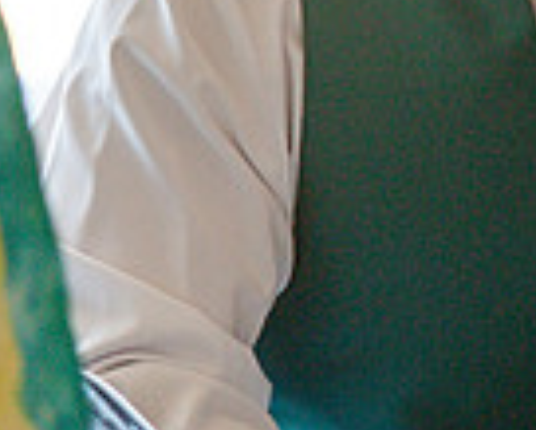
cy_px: 166
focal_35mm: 420
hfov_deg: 4.6
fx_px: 6667
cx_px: 741
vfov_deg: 3.7
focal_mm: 105
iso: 2000
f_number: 4.5
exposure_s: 1/400
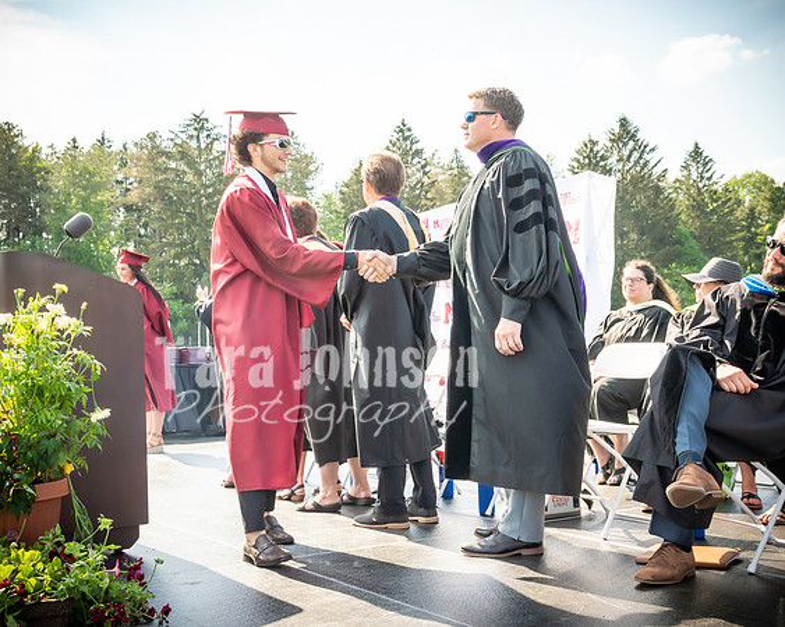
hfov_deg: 40.6
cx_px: 392
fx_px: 1061
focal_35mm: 46
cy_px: 314
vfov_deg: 32.9
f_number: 7.1
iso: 200
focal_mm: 27
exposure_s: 1/500
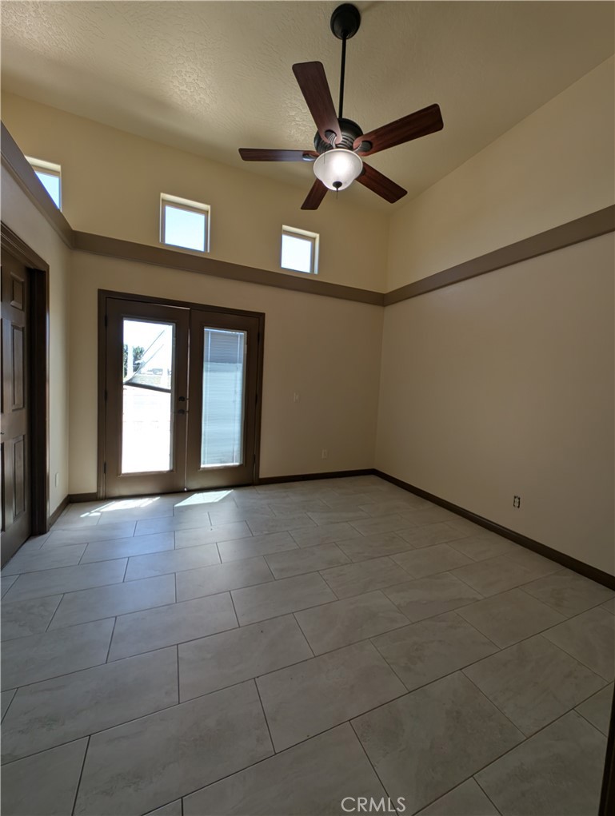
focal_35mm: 12
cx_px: 308
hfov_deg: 94.7
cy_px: 408
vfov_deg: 110.4
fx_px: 283
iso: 48
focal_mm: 2.23
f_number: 1.95
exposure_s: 1/240
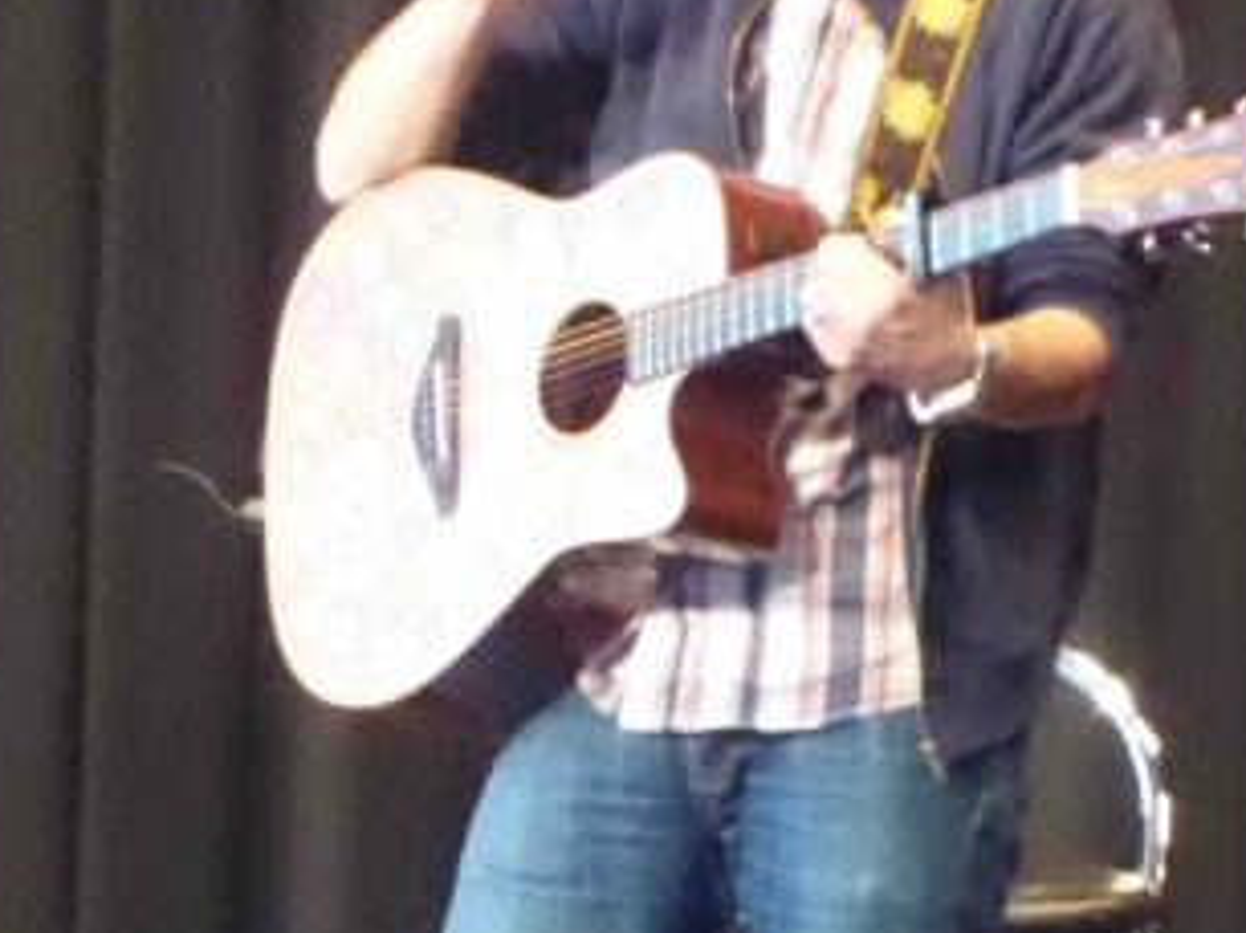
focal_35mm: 392
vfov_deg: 3.8
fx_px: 14099
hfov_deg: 5.0
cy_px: 342
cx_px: 1437
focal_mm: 19
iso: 3200
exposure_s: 1/40
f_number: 5.1
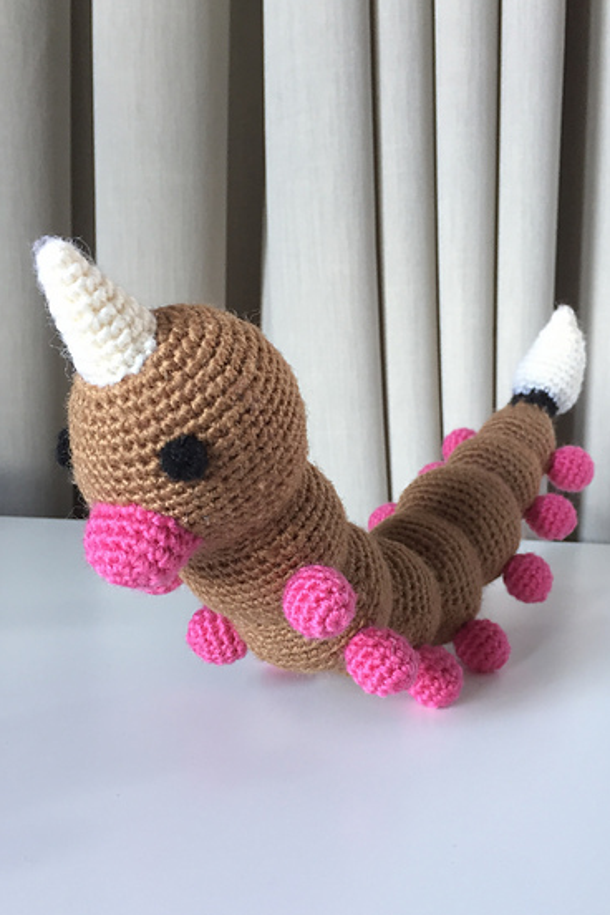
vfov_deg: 54.4
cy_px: 476
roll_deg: -1.7
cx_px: 300
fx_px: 890
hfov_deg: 37.9
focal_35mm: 35
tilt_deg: -10.0
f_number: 2.2
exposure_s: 1/33
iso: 100
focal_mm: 4.15
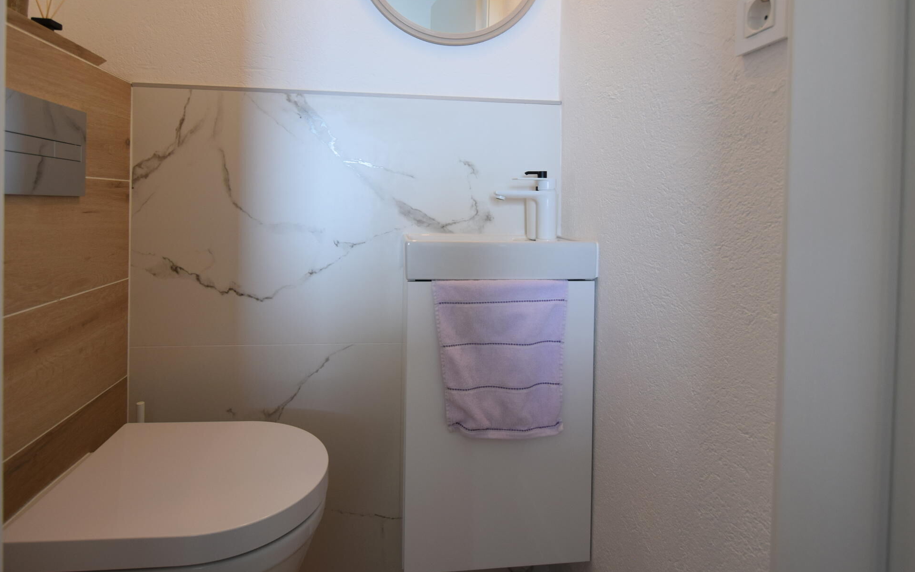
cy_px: 194
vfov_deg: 60.9
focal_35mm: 19
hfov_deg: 88.0
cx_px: 441
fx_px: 474
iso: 400
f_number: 4.5
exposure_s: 1/80
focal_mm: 10
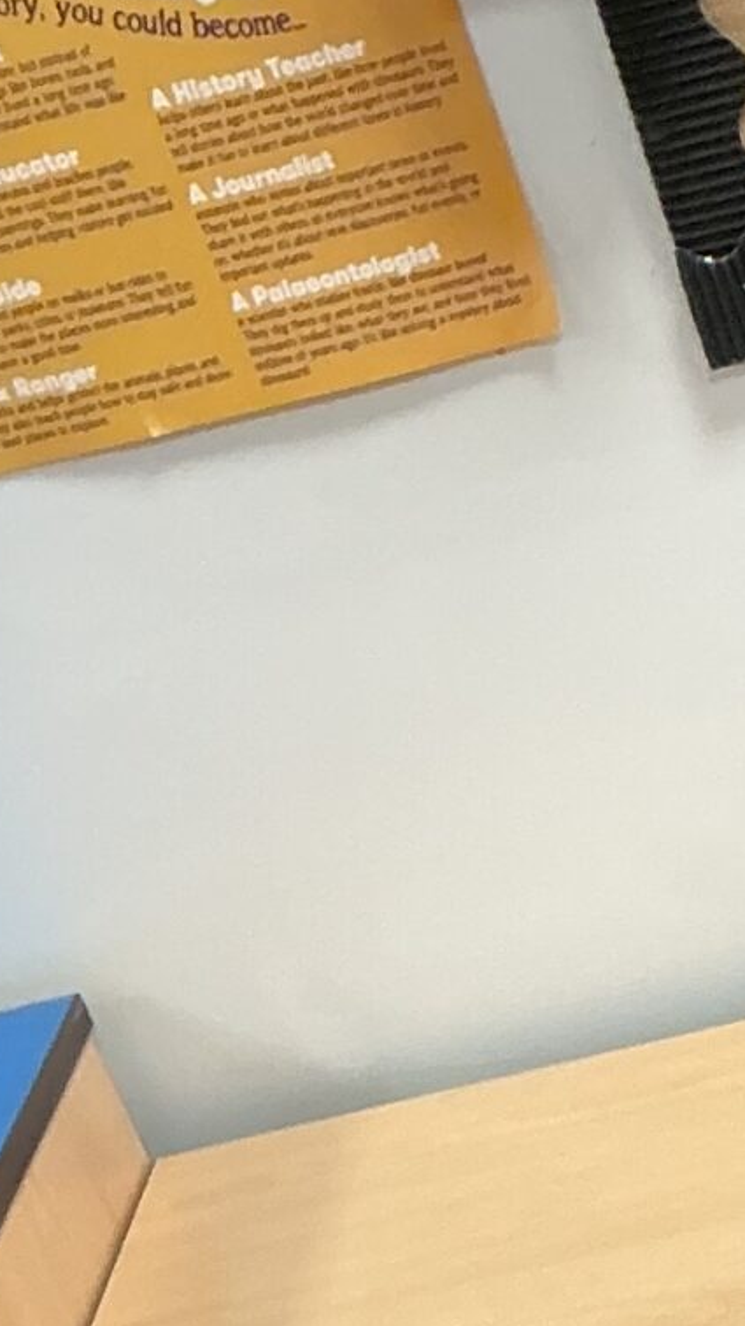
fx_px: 3759
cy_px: 2147
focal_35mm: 107
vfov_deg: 17.4
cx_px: 1572
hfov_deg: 10.3
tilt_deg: -39.2
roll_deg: +15.6
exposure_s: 1/60
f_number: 1.8
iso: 100
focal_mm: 3
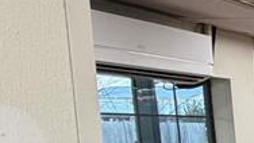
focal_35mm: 83
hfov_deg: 14.6
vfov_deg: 13.9
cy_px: 201
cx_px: 624
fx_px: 559
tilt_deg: -6.8
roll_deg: -0.4
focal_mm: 2.22
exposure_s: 1/121
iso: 160
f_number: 2.2
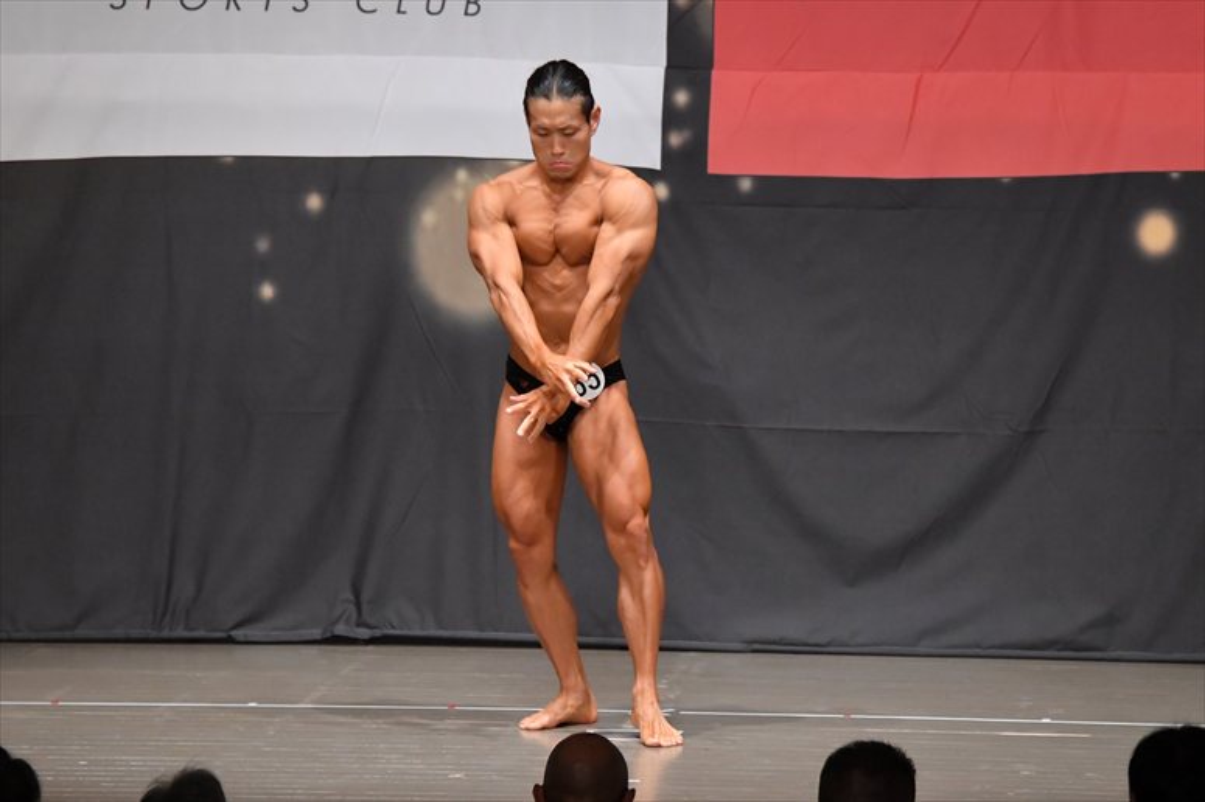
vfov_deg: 6.3
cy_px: 401
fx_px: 7260
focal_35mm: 217
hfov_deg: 9.5
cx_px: 602
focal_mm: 145
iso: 6400
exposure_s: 1/400
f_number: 5.6
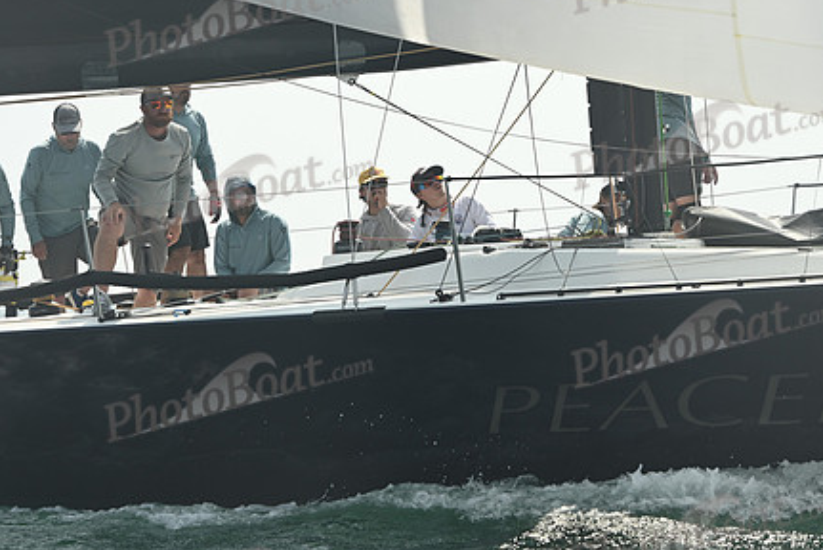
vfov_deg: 9.3
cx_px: 474
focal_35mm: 148
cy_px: 266
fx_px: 3386
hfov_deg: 13.9
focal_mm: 110
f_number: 6.3
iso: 320
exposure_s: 1/1250
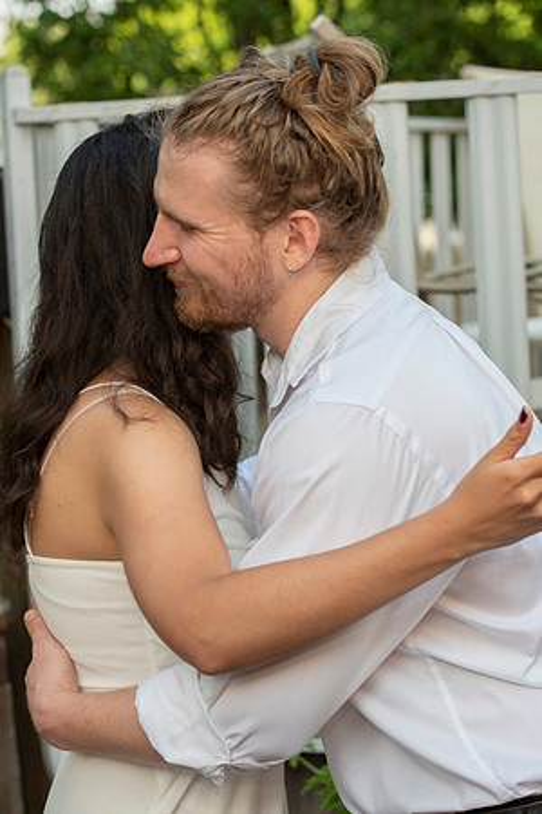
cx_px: 279
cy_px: 407
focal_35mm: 105
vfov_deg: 19.5
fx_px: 2369
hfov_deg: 13.1
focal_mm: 70
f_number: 4
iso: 100
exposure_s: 1/200
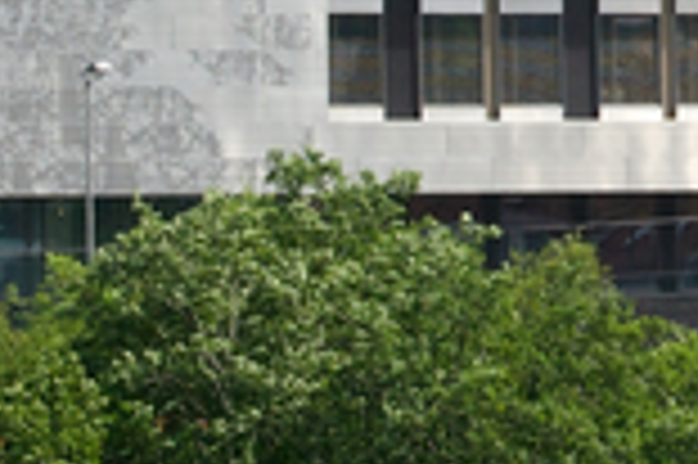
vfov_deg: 2.0
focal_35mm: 699
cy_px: -349
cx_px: 1076
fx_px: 13538
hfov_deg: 2.9
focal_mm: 90
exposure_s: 1/640
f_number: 13
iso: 800
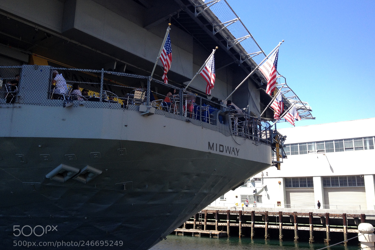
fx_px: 385
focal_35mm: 37
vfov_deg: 35.9
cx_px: 189
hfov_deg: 51.9
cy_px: 119
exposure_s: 1/620
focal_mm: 4.28
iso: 50
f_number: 2.4
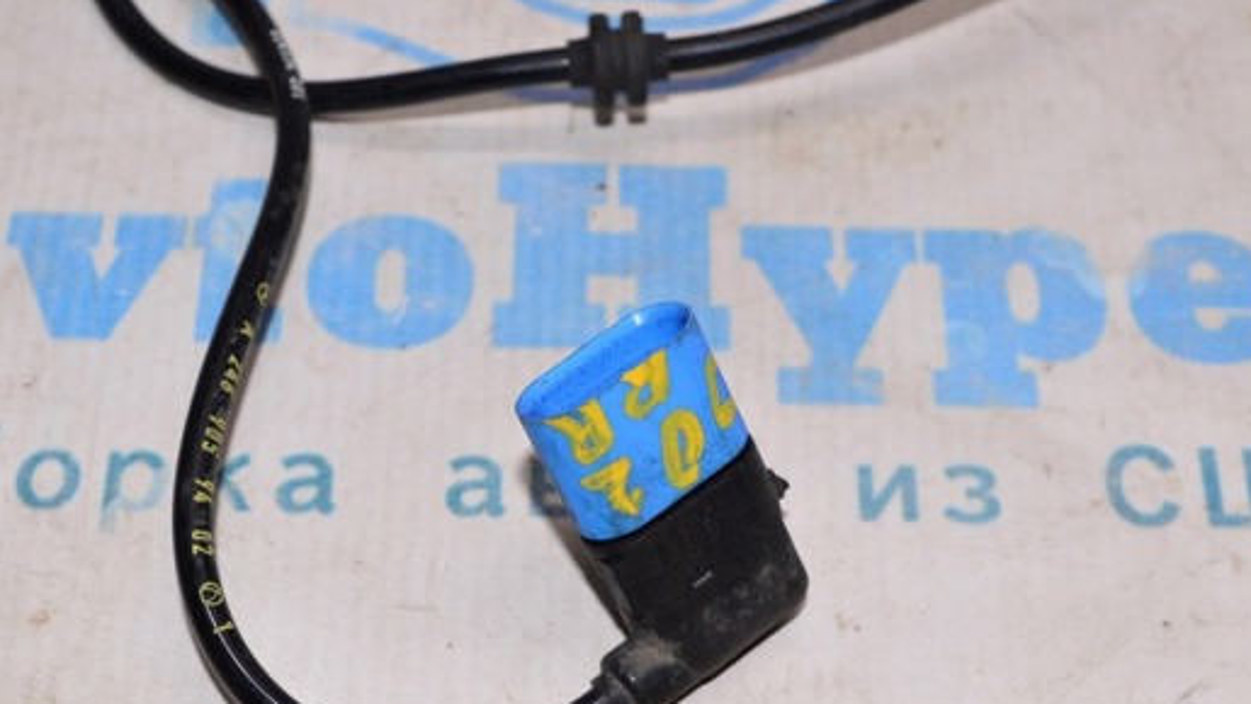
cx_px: 619
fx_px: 2588
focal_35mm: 78
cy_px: 494
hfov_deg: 27.2
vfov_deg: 15.5
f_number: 8
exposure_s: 1/200
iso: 1600
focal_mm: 40
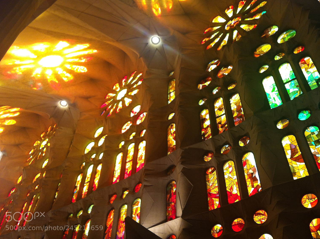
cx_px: 161
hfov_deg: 50.2
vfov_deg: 38.6
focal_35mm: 37
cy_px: 118
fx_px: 341
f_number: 2.8
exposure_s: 1/17
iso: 80
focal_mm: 3.85
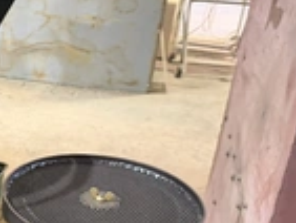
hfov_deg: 26.1
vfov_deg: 21.4
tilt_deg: -22.9
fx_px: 582
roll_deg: -3.1
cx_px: -40
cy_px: 170
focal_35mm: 68
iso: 640
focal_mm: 6.76
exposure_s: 1/60
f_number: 1.78
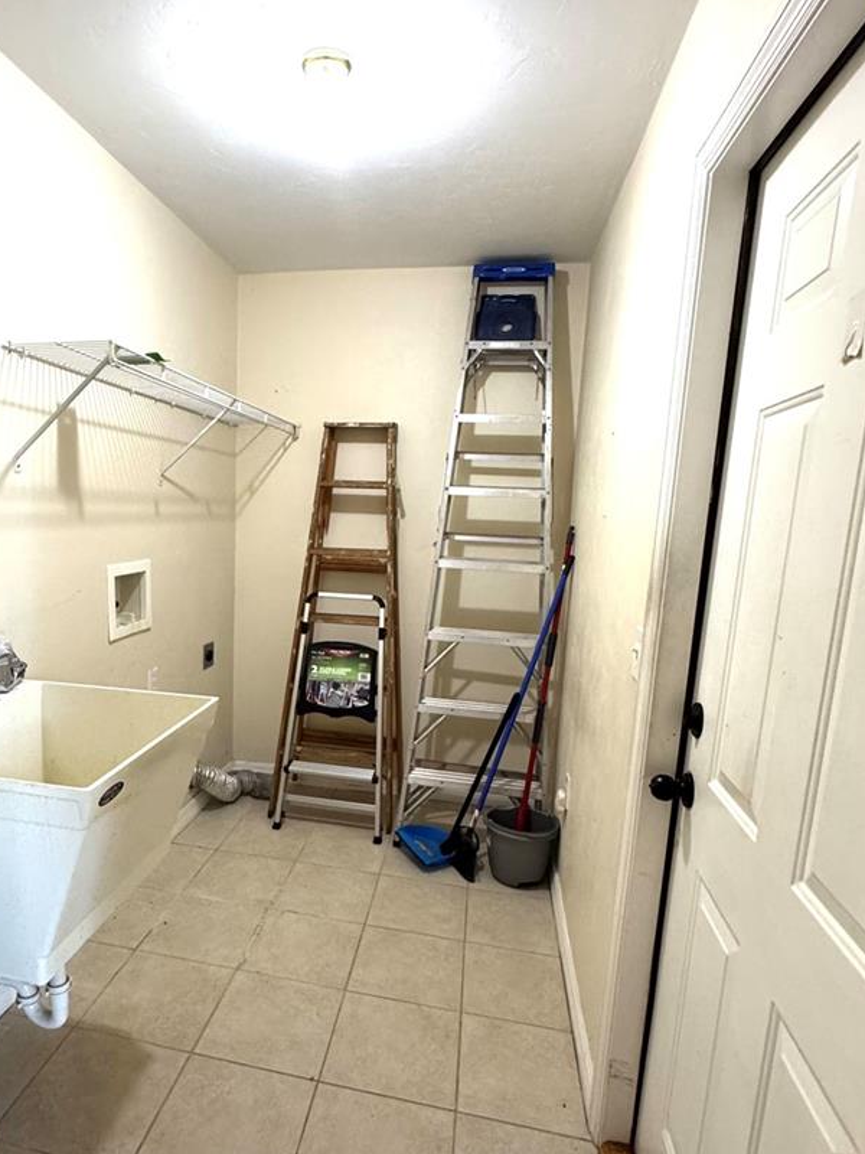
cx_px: 329
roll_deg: -2.1
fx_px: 700
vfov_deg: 78.8
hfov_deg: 62.6
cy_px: 623
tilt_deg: -9.7
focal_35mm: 21
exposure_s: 1/60
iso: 400
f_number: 2.2
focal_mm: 2.22
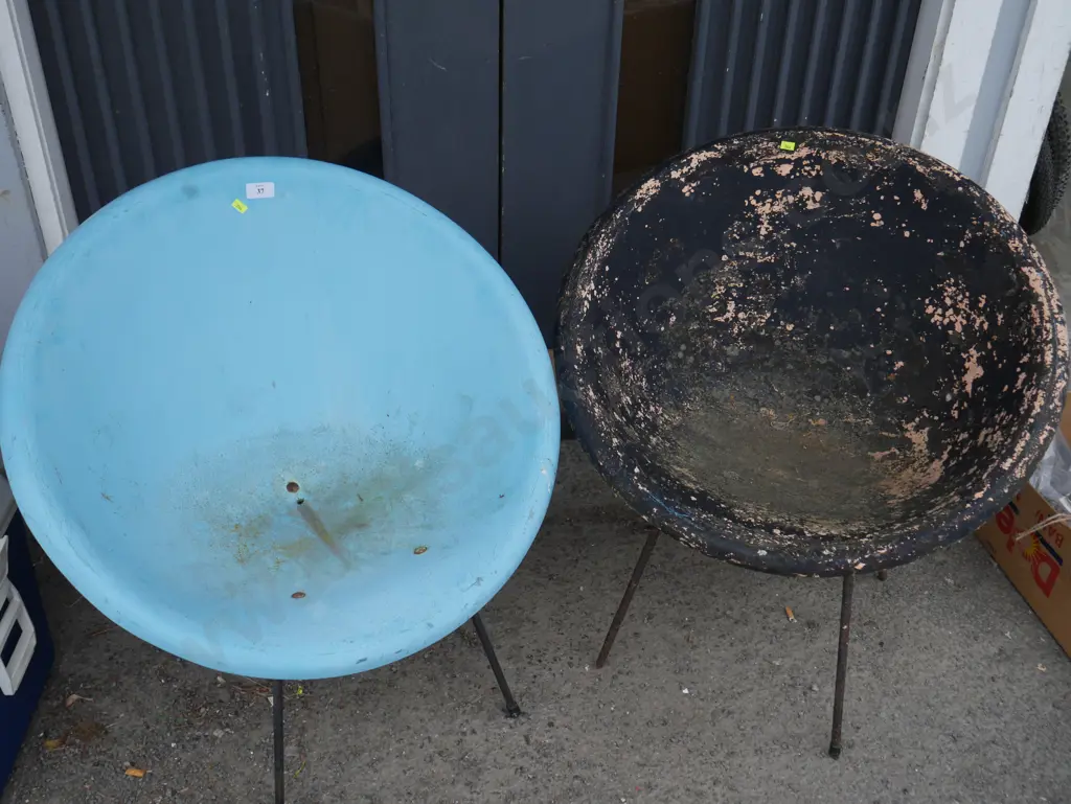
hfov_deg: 53.9
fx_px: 1052
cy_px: 402
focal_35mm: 34
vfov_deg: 41.8
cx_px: 536
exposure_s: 1/250
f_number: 4.5
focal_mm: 17
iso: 200
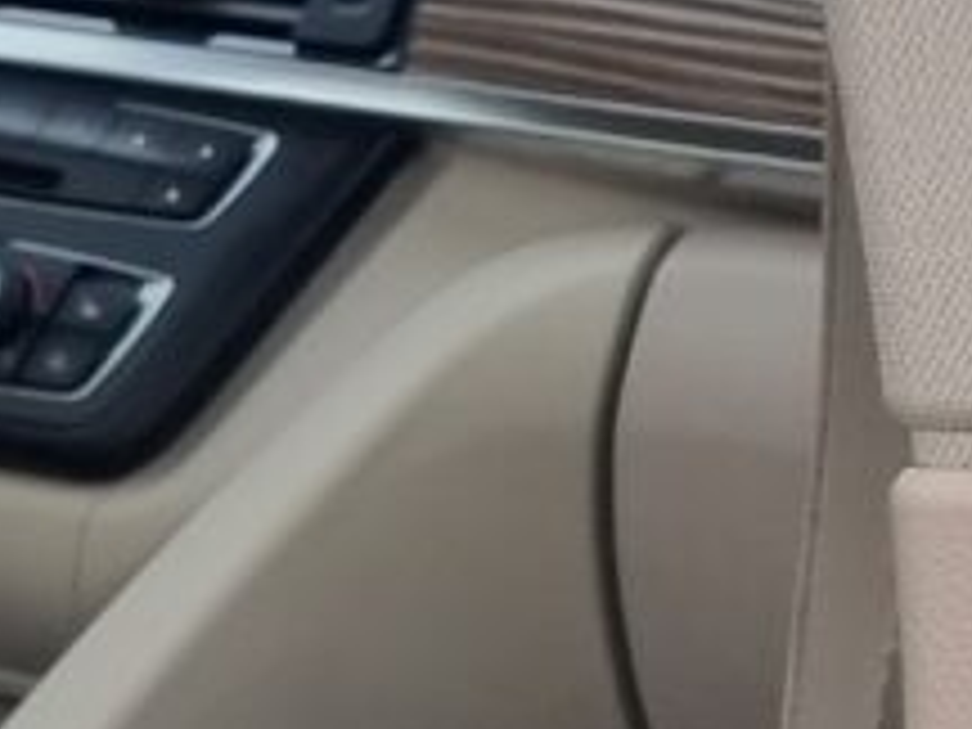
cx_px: -2556
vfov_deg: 8.1
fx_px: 4998
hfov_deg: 8.1
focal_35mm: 178
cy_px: 1296
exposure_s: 1/120
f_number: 1.8
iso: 50
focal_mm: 6.7
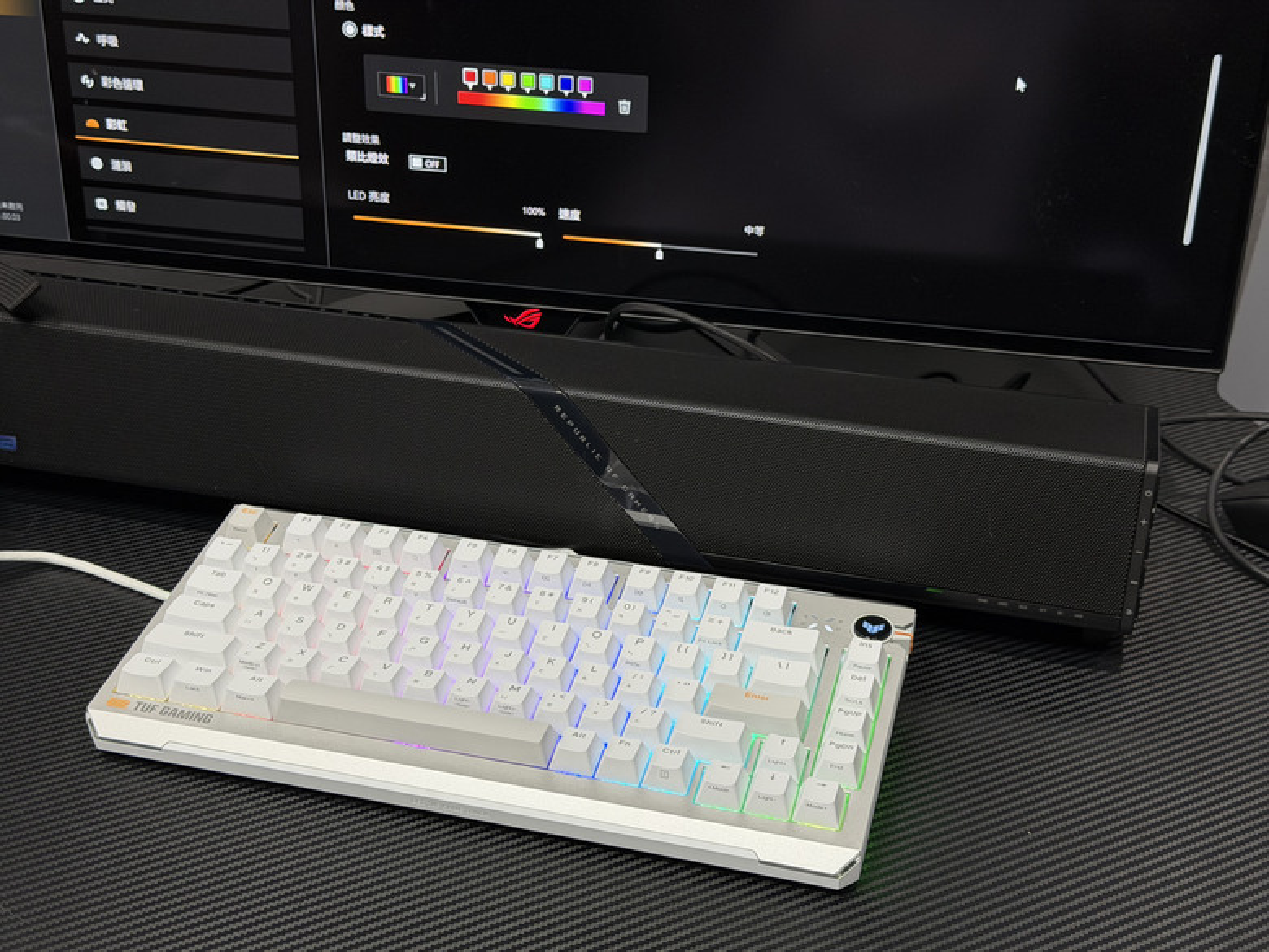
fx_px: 1760
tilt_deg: -29.4
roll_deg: -0.1
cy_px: 476
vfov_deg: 30.3
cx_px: 634
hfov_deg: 39.7
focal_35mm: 48
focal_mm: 6.76
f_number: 1.78
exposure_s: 1/60
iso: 80
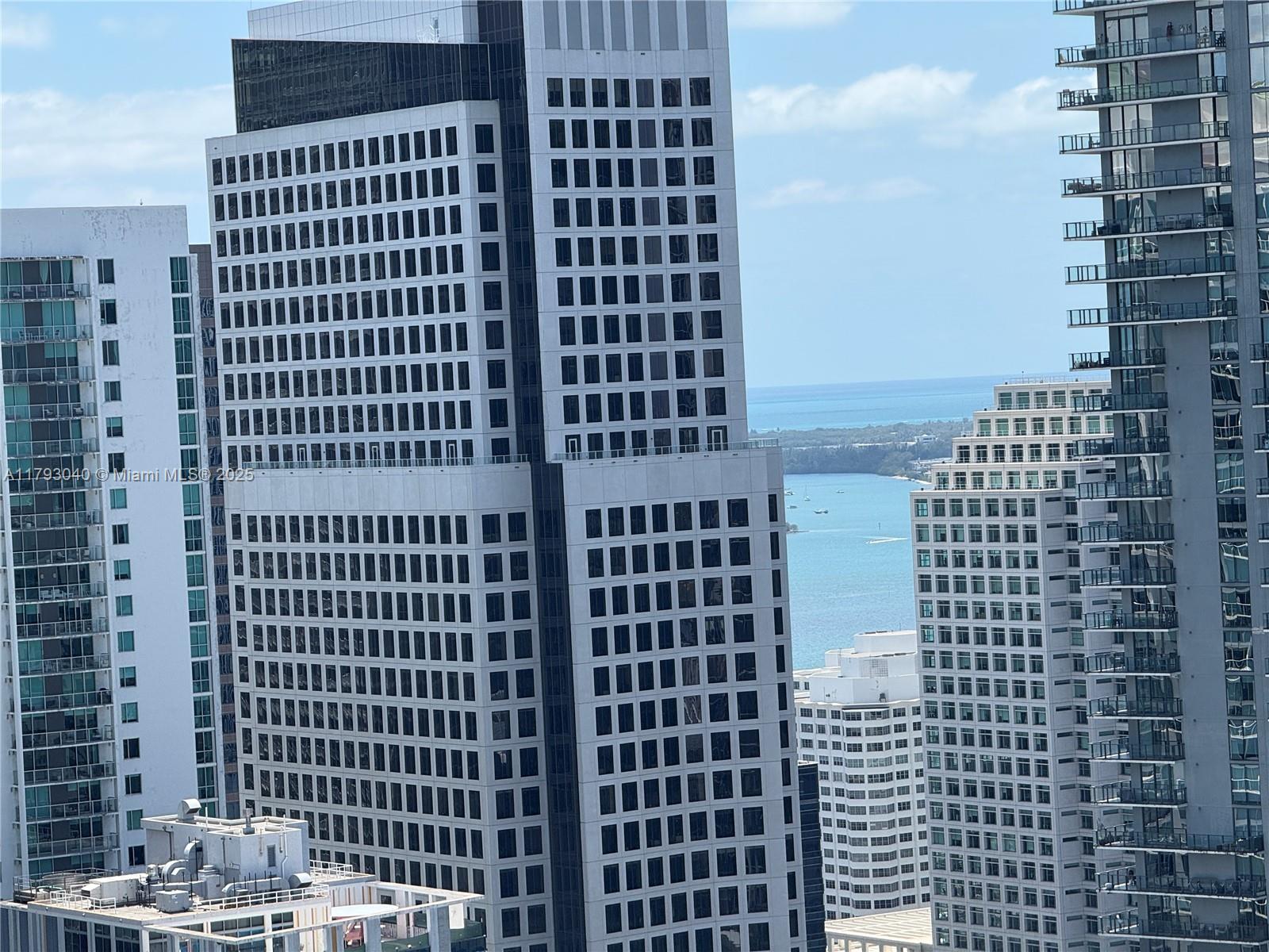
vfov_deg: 12.3
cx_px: 634
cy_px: 476
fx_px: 4399
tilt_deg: -0.6
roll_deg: +3.0
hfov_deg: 16.4
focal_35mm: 120
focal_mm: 15.66
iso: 50
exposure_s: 1/1342
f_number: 2.8
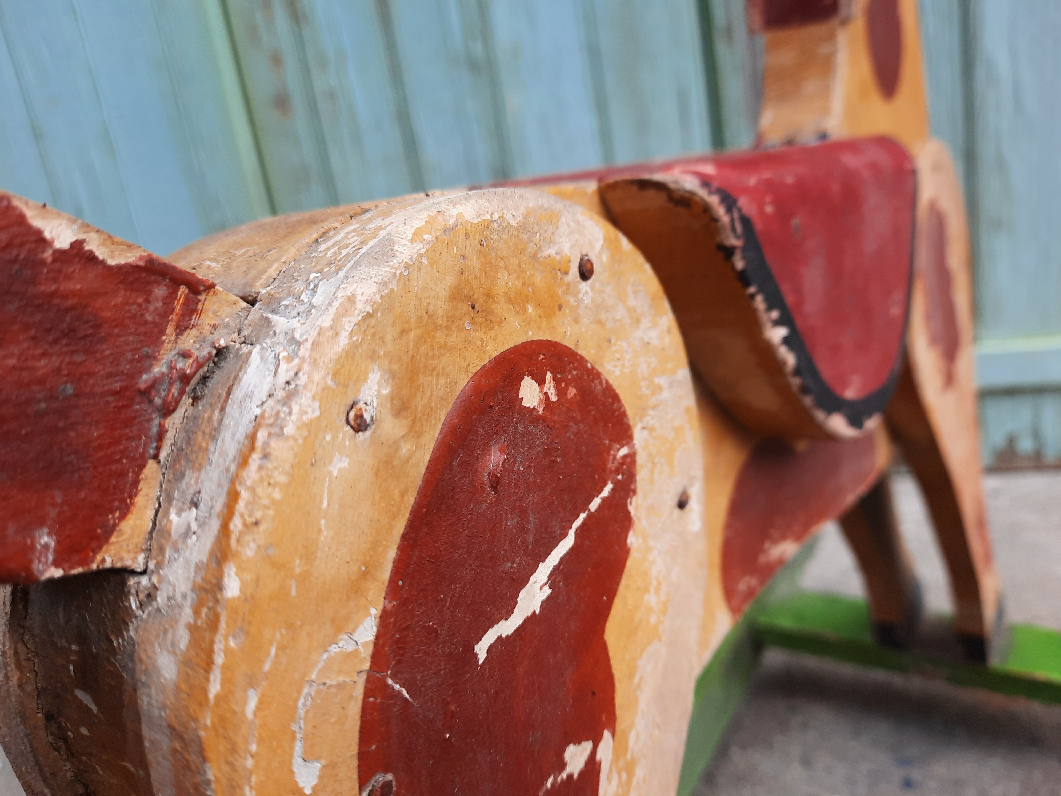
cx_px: 539
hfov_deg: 67.3
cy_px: 399
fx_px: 797
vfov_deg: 53.1
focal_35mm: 26
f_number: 2
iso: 32
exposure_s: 1/162
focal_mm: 4.6
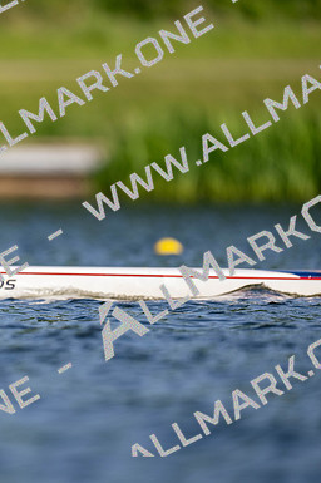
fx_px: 12125
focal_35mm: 905
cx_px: -9
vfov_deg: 2.3
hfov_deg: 1.5
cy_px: 242
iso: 220
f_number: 4
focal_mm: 600
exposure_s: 1/2500
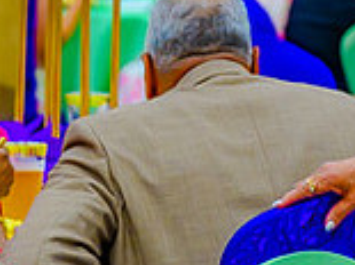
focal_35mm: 379
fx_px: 3884
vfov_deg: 3.9
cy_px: -33
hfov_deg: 5.2
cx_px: 628
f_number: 2.8
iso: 640
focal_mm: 70
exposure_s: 1/125
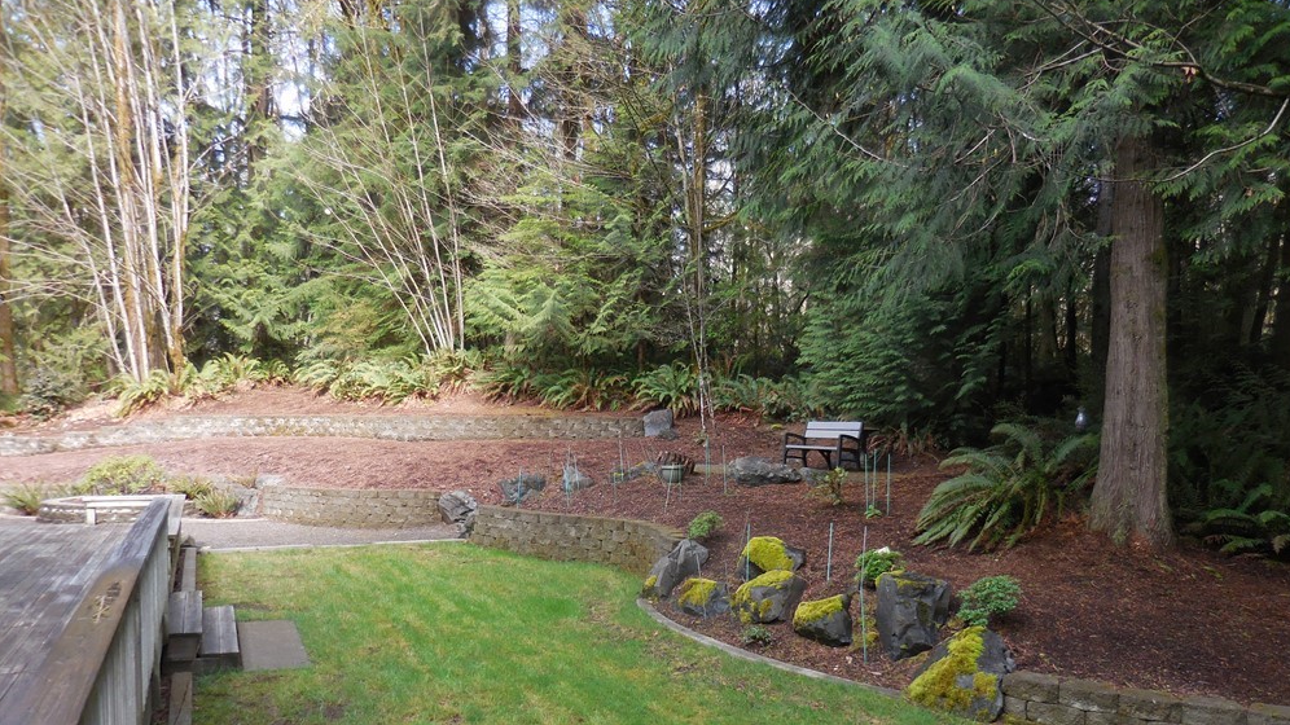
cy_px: 478
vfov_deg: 41.0
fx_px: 958
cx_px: 641
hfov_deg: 67.9
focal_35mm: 28
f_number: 3.3
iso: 125
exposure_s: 1/100
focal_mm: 4.5
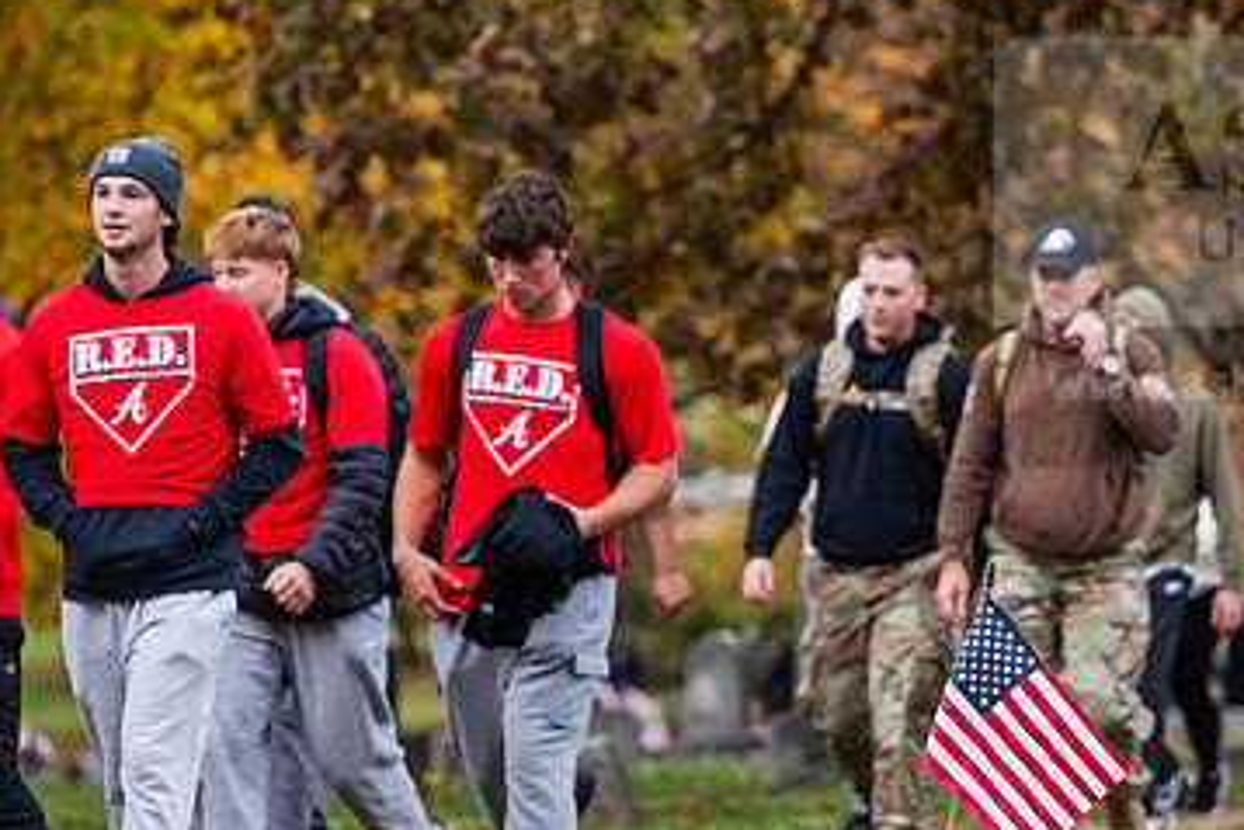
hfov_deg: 7.9
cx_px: 890
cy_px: 457
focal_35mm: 259
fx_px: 8953
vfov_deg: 5.3
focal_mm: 160
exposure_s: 1/640
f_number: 4
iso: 800
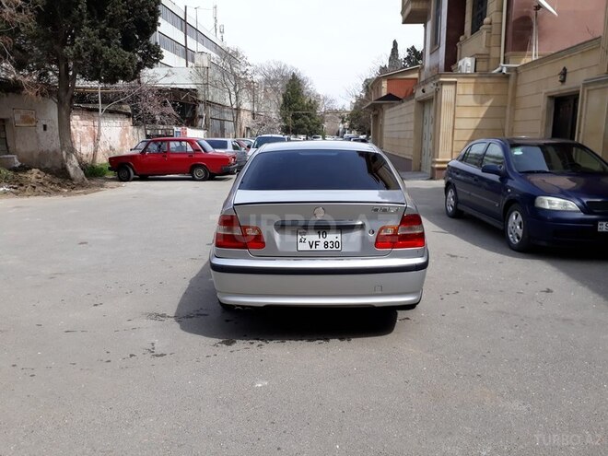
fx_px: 474
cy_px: 228
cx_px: 304
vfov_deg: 51.4
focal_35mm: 27
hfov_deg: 65.3
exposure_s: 1/984
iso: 40
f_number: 1.9
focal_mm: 3.6
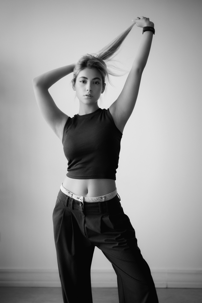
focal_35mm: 50
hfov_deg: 27.0
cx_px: 101
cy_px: 152
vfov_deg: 39.6
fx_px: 421
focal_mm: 50
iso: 100
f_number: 1.2
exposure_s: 1/250
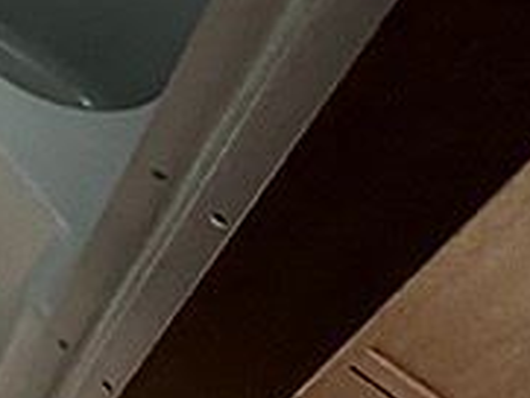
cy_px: -246
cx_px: -343
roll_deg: +2.3
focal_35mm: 46
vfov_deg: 23.2
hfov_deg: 25.1
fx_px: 705
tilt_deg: -31.1
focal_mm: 1.57
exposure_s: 1/40
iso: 800
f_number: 1.8
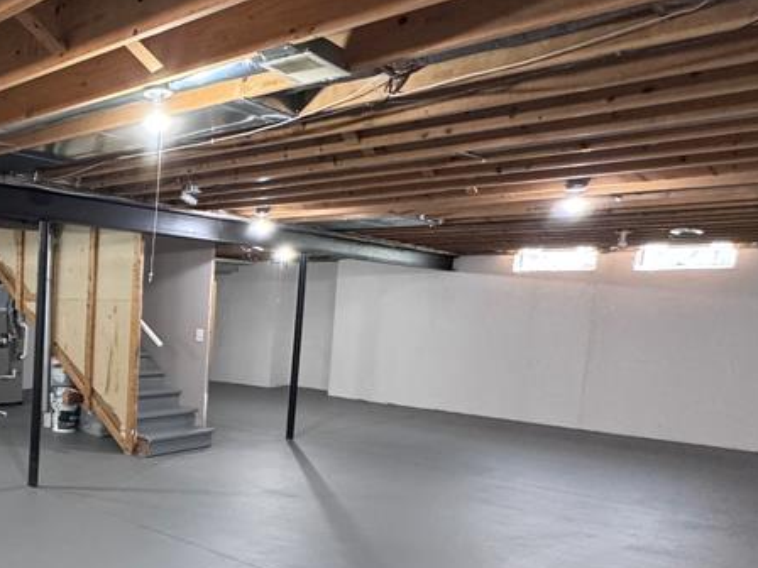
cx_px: 8
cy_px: 374
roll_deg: -1.9
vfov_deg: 43.6
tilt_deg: -7.0
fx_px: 701
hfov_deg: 47.6
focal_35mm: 32
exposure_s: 1/60
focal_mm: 2.22
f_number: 2.2
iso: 500
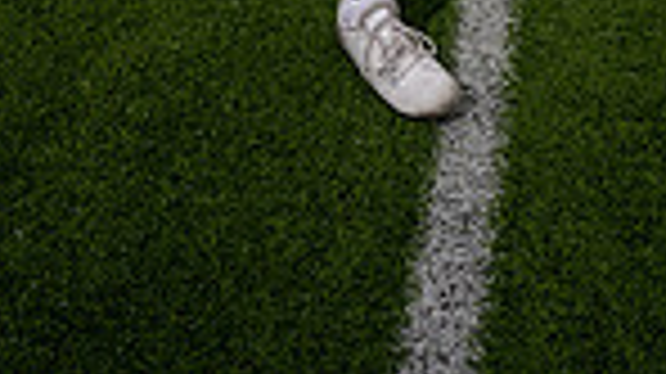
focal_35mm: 83
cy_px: -635
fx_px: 1465
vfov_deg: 11.1
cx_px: 392
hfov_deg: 25.6
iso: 100
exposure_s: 1/250
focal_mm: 26
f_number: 8
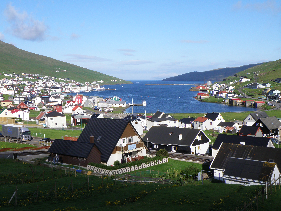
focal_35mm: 50
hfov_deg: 38.2
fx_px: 406
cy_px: 106
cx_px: 140
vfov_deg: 29.1
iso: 64
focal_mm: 8.87
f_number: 5.6
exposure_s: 1/400
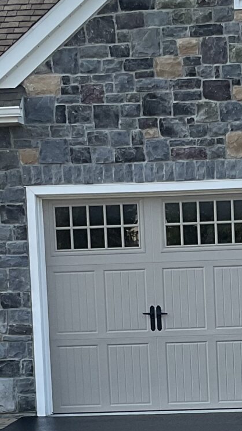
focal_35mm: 109
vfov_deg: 19.3
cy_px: 392
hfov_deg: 11.0
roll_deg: +1.5
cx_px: 259
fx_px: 1244
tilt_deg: -3.1
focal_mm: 3
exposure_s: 1/869
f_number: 1.8
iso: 16
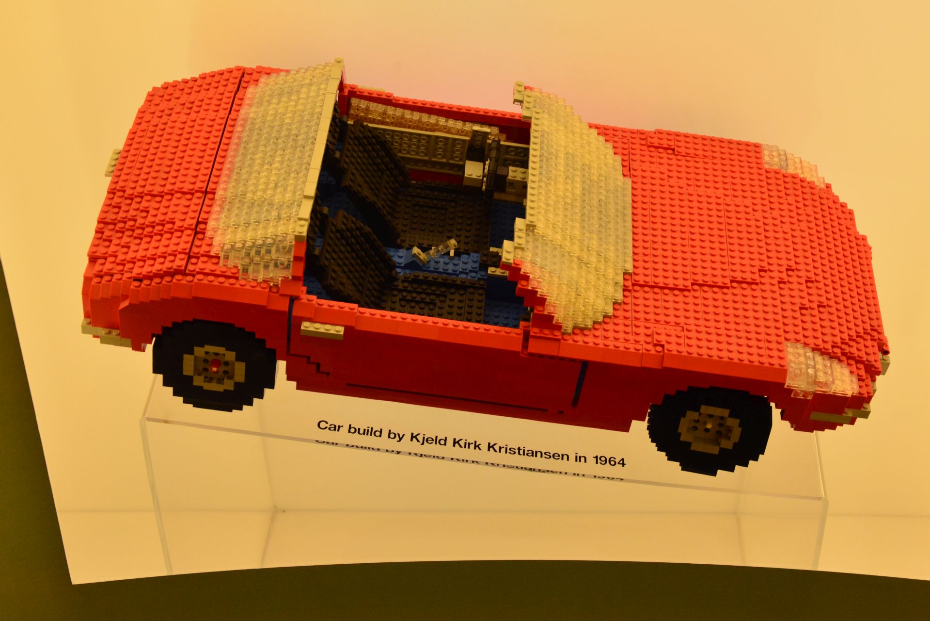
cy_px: 310
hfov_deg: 41.1
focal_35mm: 48
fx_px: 1240
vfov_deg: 28.1
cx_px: 465
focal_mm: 32
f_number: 5
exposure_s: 1/160
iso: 1250
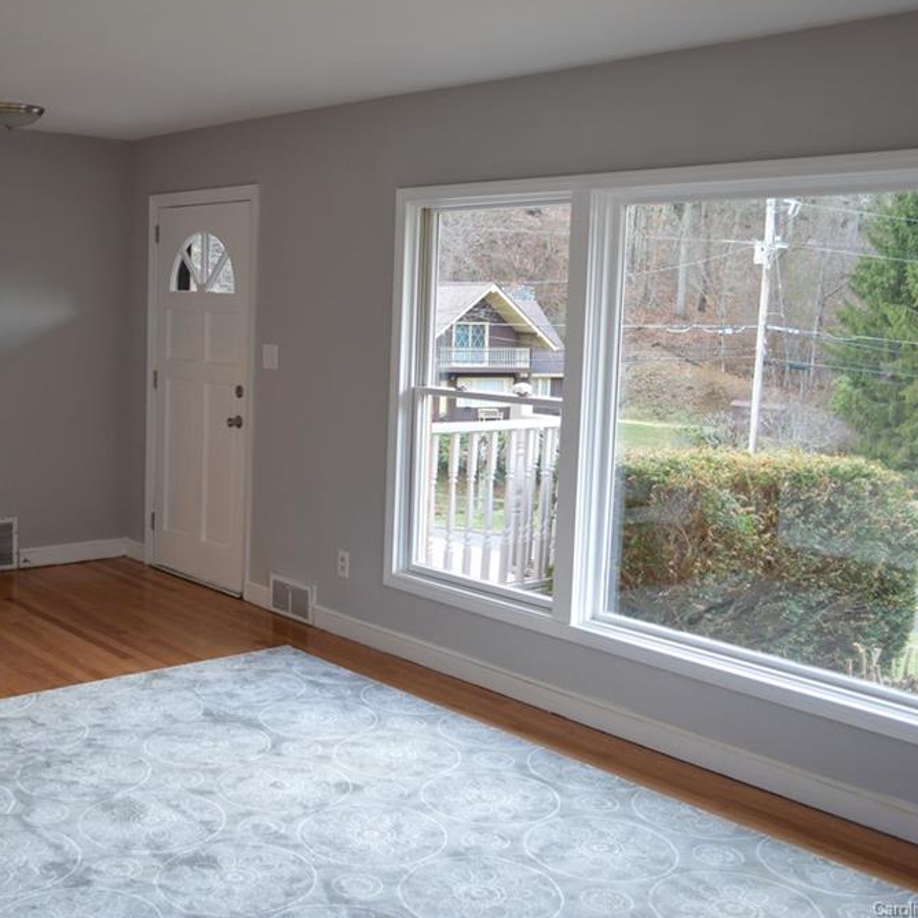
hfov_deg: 38.8
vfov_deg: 39.2
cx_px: 317
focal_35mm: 43
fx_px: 1290
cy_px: 453
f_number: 4.5
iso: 400
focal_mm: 22
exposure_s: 1/80
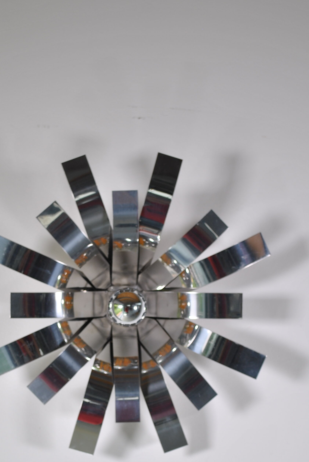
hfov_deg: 13.5
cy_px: 329
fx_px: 1309
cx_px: 132
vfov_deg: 19.9
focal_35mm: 102
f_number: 5.3
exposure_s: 1/60
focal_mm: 44
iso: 100
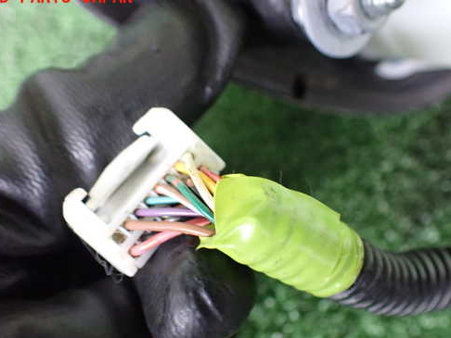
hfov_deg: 50.1
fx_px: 482
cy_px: 194
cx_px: 242
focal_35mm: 37
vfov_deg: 38.6
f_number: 2.3
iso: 800
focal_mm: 5.4
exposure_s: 1/40
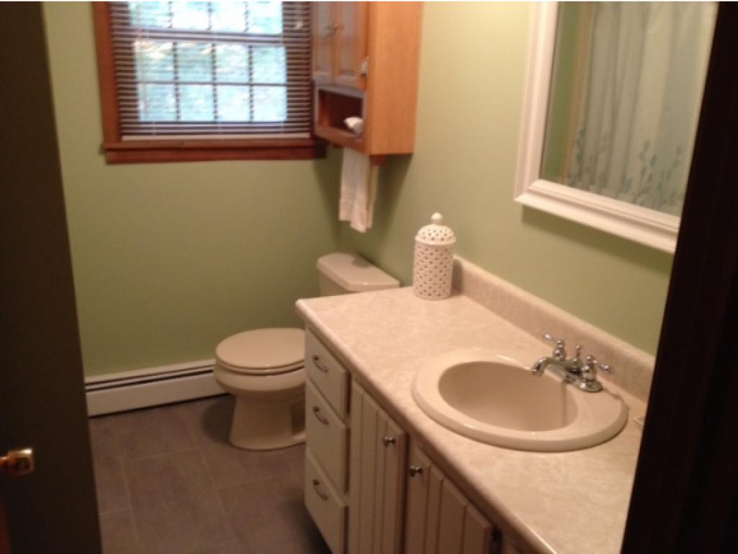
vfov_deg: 40.7
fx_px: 747
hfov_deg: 52.6
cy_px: 277
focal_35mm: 35
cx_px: 369
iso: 200
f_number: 2.4
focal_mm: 4.28
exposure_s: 1/20
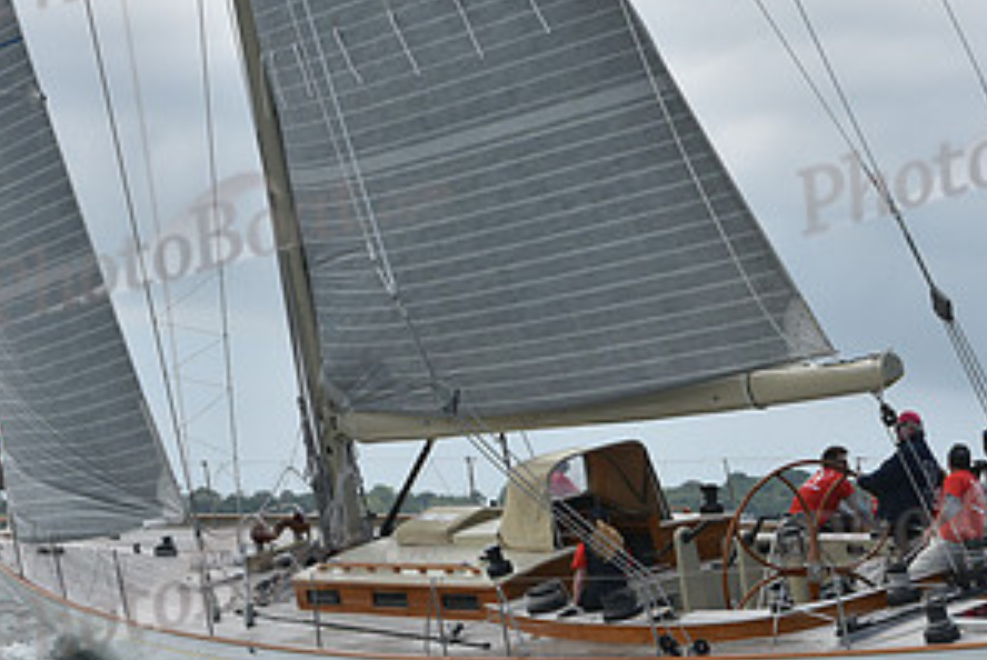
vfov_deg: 10.0
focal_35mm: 137
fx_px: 3760
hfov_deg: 14.9
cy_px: 368
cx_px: 627
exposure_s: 1/1250
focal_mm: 70
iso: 250
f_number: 7.1
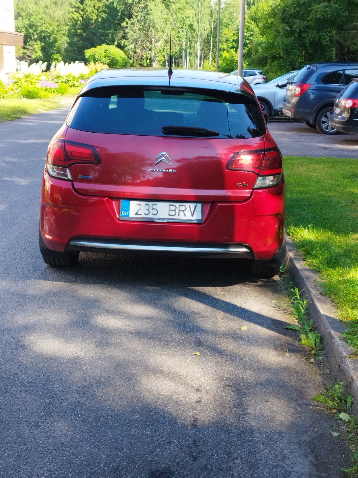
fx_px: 331
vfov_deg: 71.6
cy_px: 239
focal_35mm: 24
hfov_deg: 56.8
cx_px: 179
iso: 50
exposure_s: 1/162
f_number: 1.89
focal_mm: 5.89
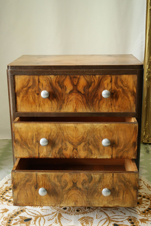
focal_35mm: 53
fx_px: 333
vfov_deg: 37.5
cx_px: 76
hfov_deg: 25.5
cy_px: 113
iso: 1600
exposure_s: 1/30
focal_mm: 35
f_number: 5.6
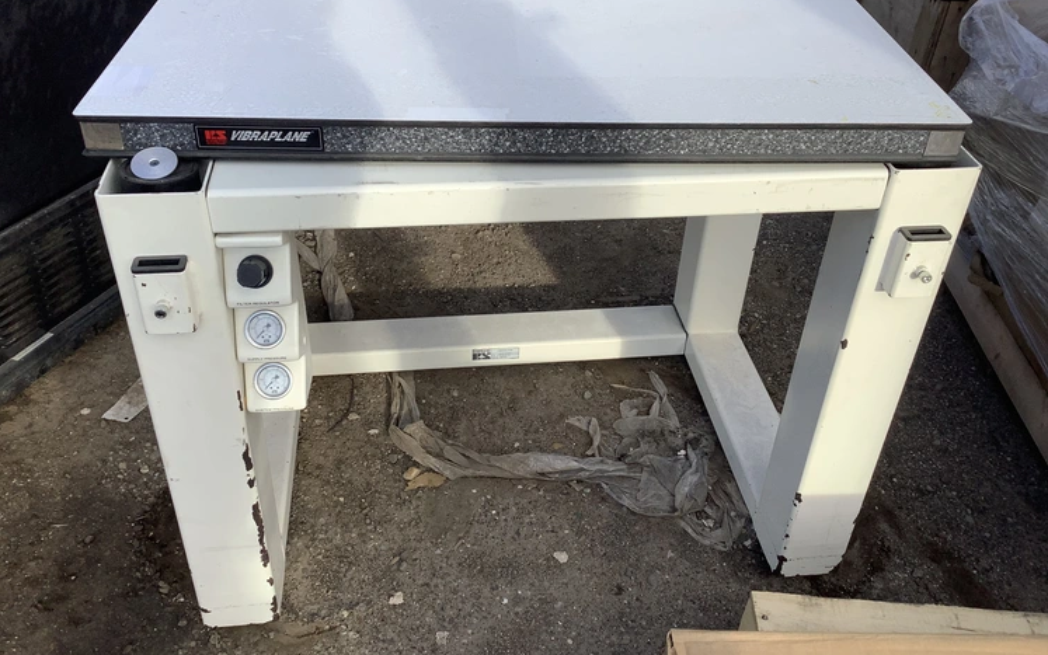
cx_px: 523
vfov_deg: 38.2
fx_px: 943
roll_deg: -2.7
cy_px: 267
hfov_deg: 58.1
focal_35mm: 33
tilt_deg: -36.1
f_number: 2.4
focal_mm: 3.3
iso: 25
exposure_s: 1/959
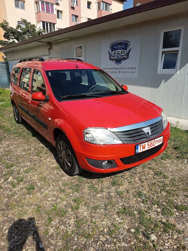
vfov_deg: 71.6
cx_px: 94
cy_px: 126
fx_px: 174
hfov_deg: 56.8
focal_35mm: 24
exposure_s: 1/625
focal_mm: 5.27
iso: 52
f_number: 1.7
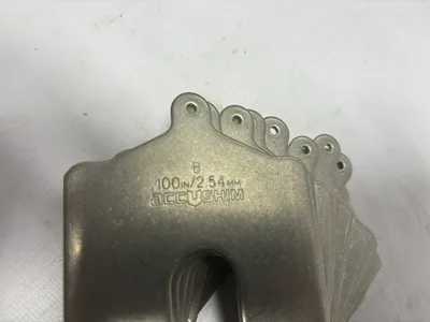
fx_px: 323
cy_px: 161
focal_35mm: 26
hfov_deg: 67.3
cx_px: 215
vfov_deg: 53.1
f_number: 1.6
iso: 50
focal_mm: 5.96
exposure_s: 1/317
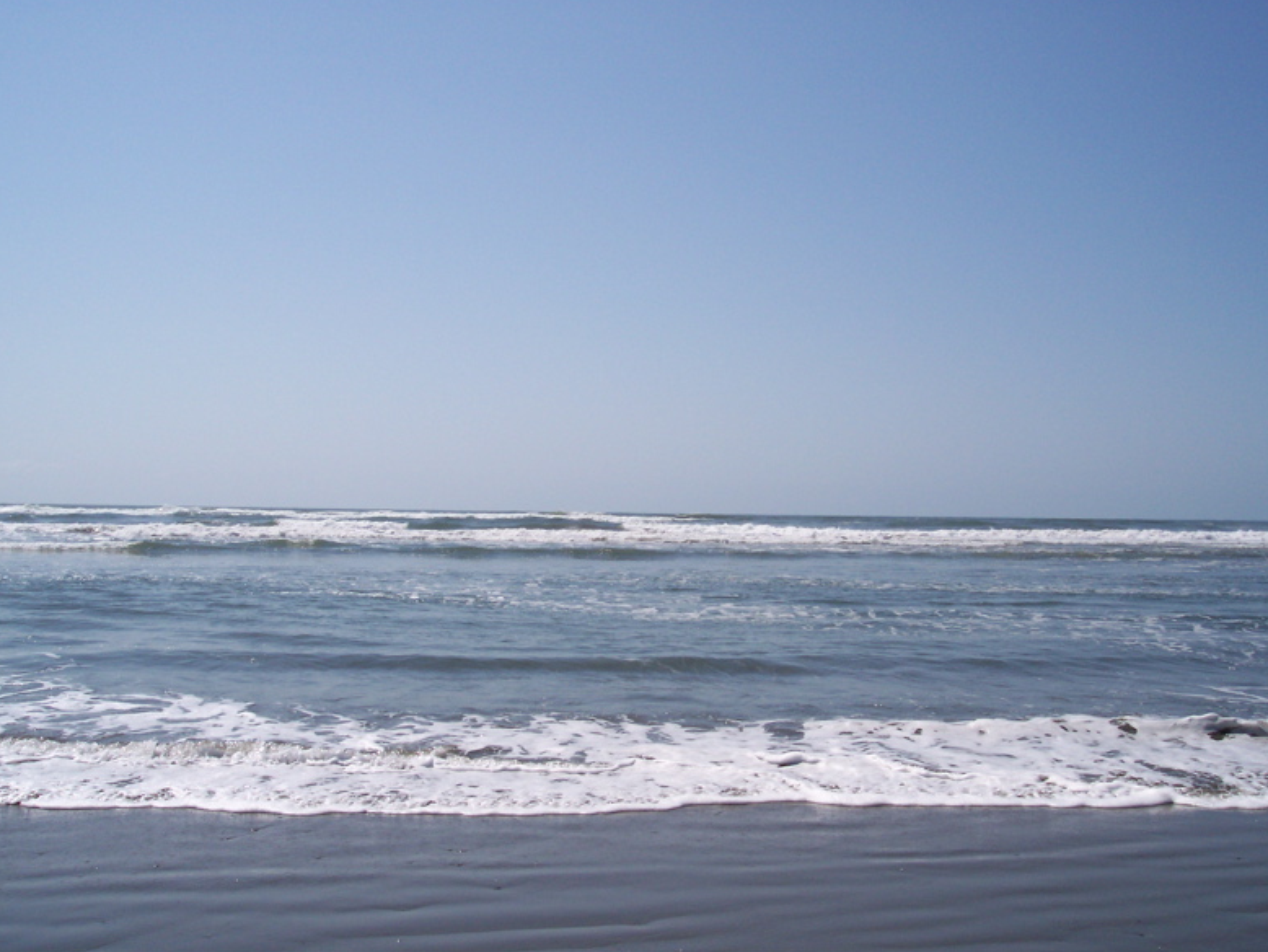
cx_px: 646
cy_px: 465
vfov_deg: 36.8
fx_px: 1429
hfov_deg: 47.8
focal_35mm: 39
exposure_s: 1/1000
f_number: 4.8
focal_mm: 8
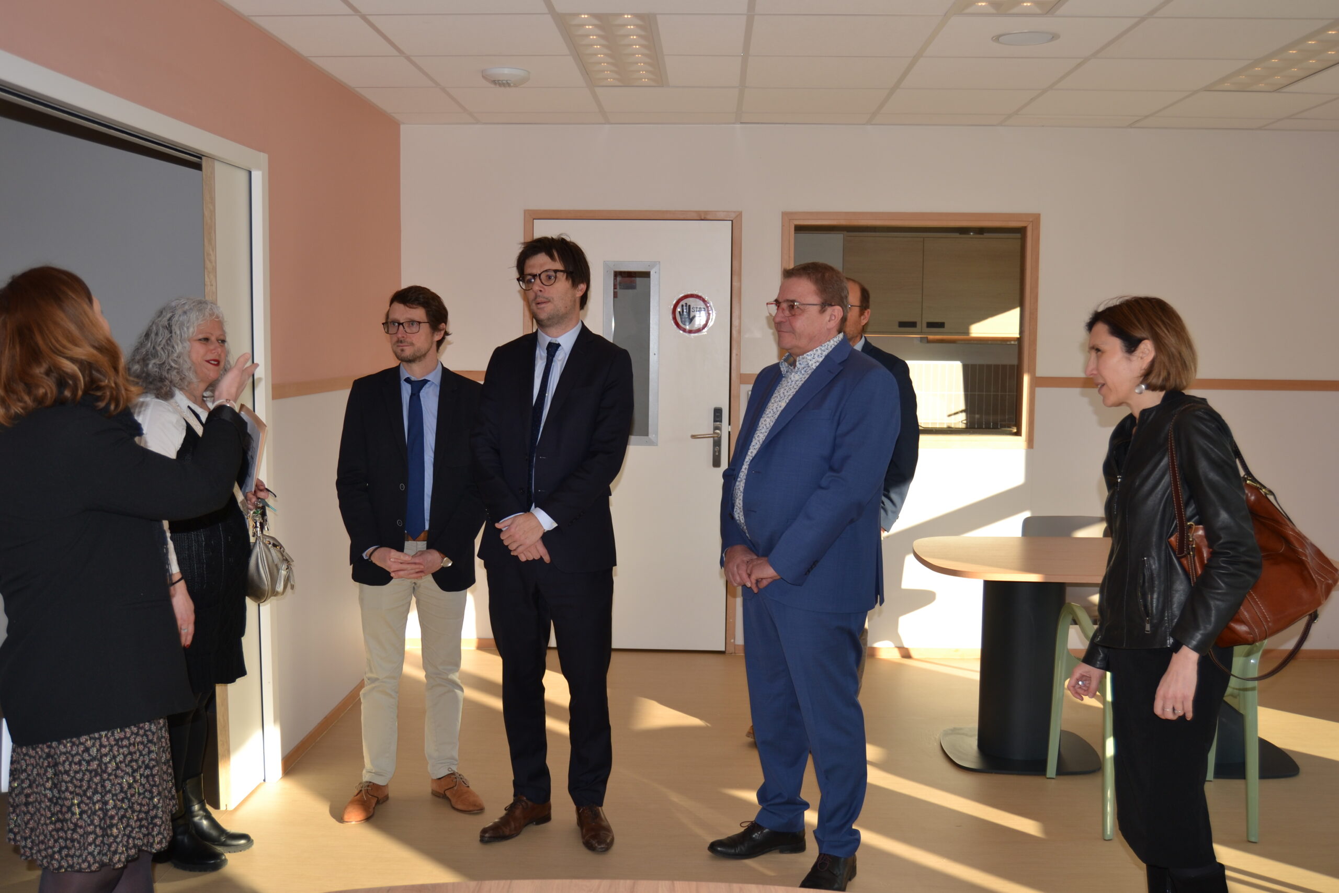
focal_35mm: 34
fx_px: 1283
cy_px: 446
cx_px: 670
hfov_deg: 55.1
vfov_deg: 38.4
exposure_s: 1/200
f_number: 4.5
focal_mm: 23
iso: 100
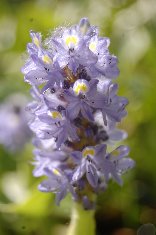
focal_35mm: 82
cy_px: 118
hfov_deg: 16.5
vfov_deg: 24.6
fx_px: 537
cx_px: 78
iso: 250
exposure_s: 1/500
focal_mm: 55
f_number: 5.6
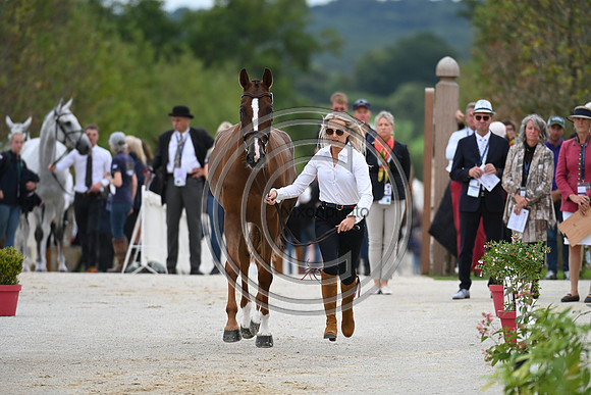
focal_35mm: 400
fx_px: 6568
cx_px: 296
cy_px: 198
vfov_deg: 3.4
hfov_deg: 5.2
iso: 500
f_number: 5.6
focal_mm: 400
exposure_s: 1/1600
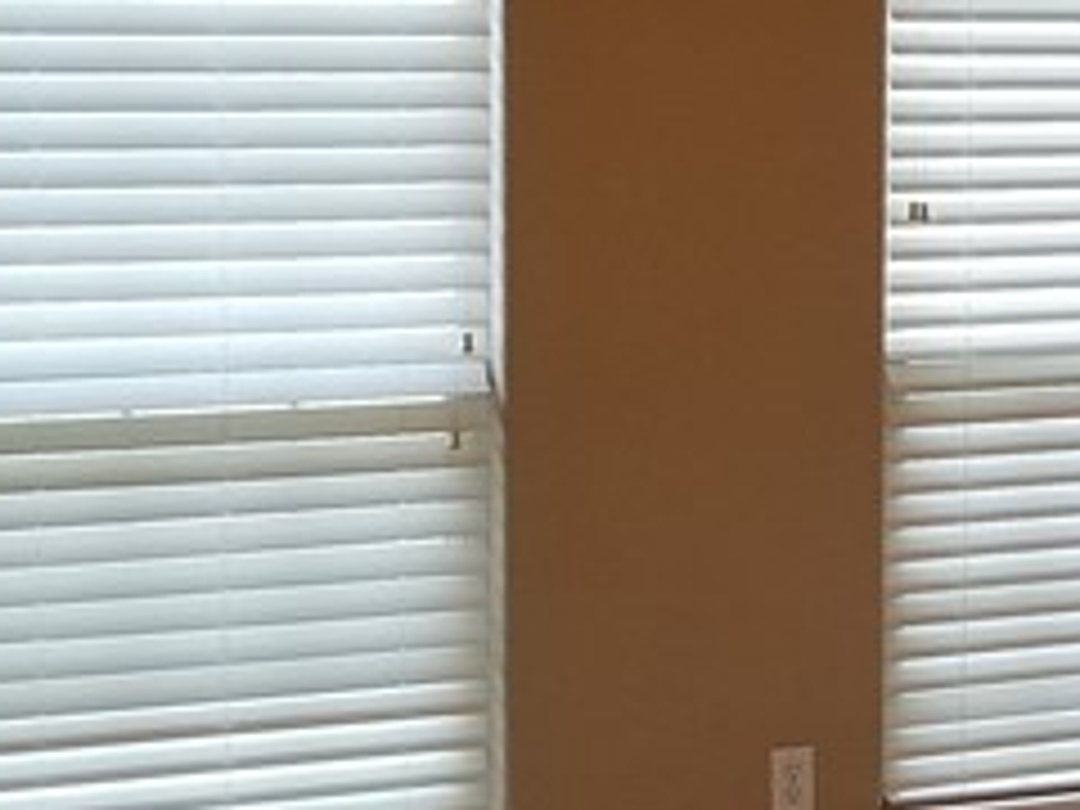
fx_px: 3463
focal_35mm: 111
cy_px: 234
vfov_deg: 13.3
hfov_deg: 16.3
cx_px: 1593
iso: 250
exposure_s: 1/30
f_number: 1.7
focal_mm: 4.25
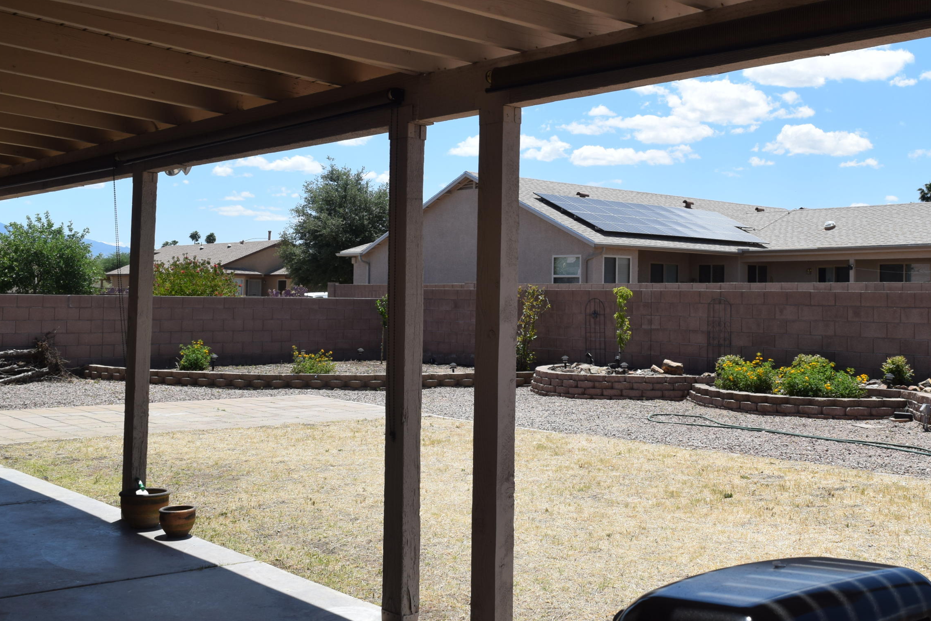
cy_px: 231
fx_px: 1078
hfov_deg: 46.4
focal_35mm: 42
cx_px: 572
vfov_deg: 32.0
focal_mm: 21
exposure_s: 1/400
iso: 200
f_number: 10
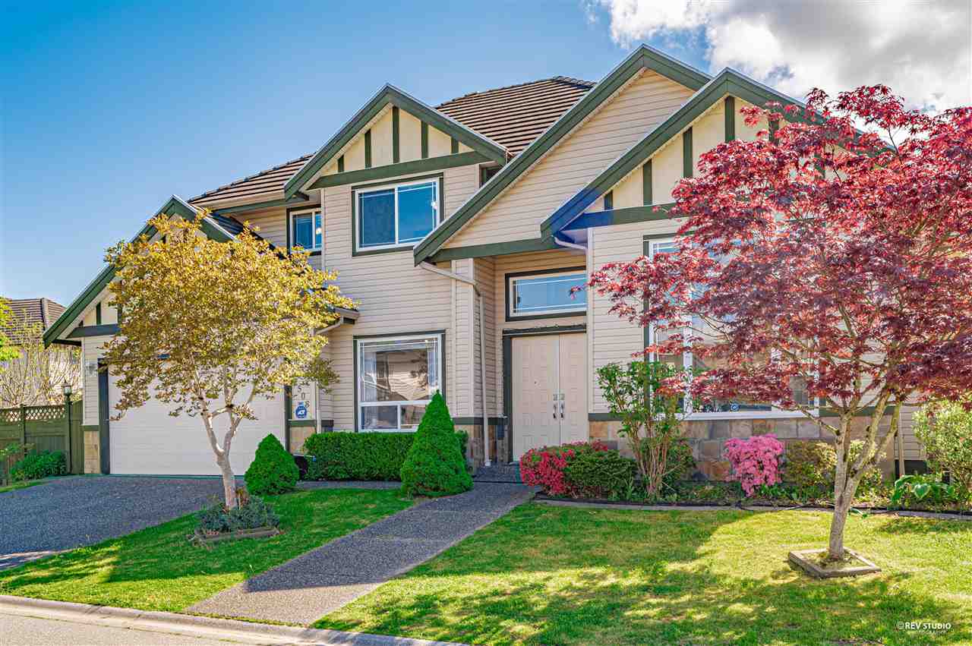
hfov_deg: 62.0
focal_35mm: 30
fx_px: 809
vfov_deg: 43.5
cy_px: 323
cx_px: 486
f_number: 14
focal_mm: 30
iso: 100
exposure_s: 1/100
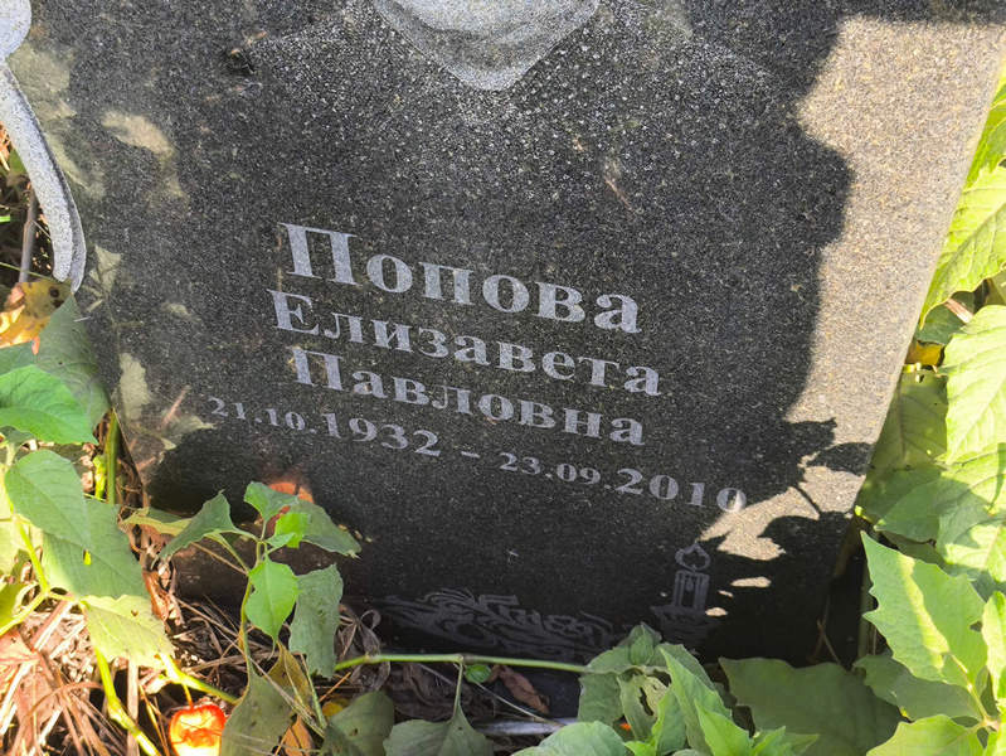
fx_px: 1454
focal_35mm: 50
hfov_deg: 38.2
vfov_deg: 29.1
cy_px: 378
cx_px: 503
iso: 50
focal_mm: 4.71
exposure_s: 1/182
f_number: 1.7
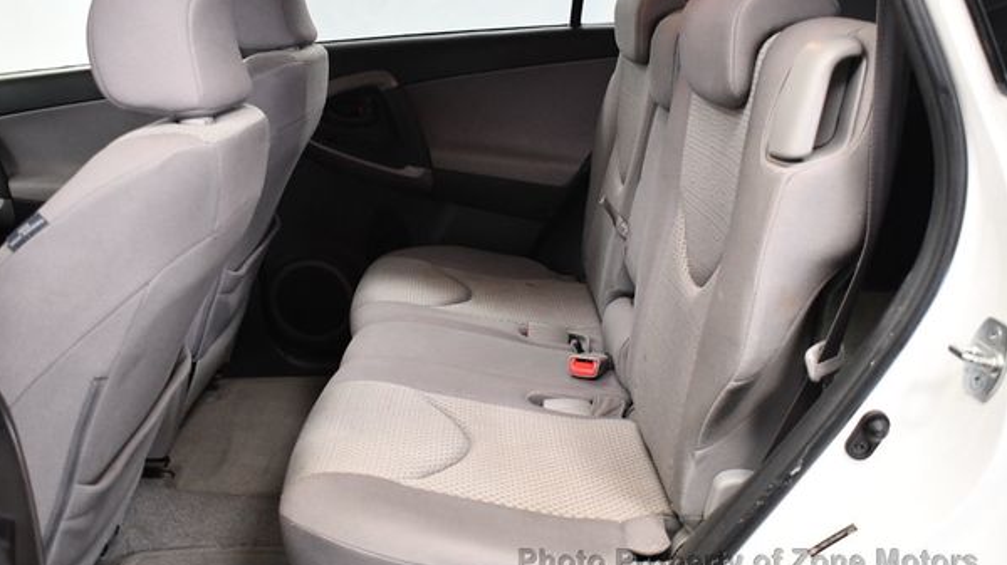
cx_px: 498
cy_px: 236
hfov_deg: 52.8
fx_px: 1014
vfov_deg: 31.1
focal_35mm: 38
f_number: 3.8
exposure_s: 1/80
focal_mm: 23
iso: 3200
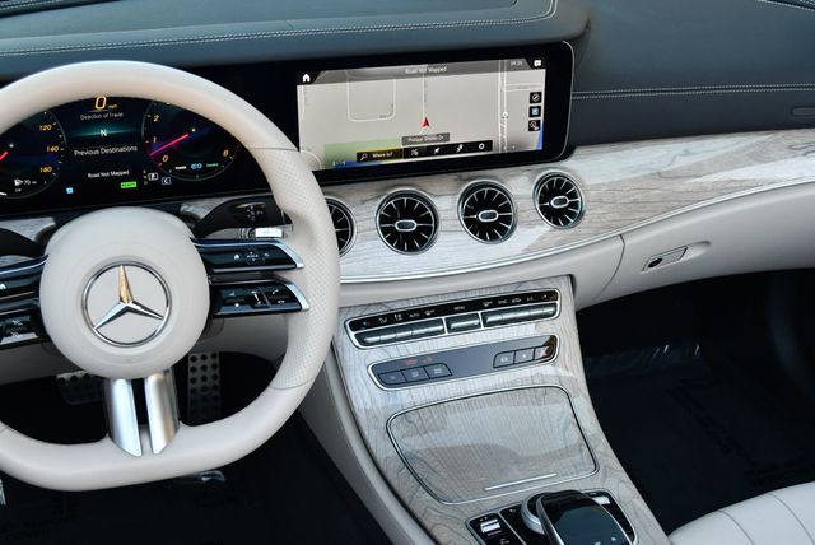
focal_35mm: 44
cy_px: 272
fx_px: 997
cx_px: 408
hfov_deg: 44.5
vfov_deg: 30.6
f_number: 4
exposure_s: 1/250
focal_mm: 22
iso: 400
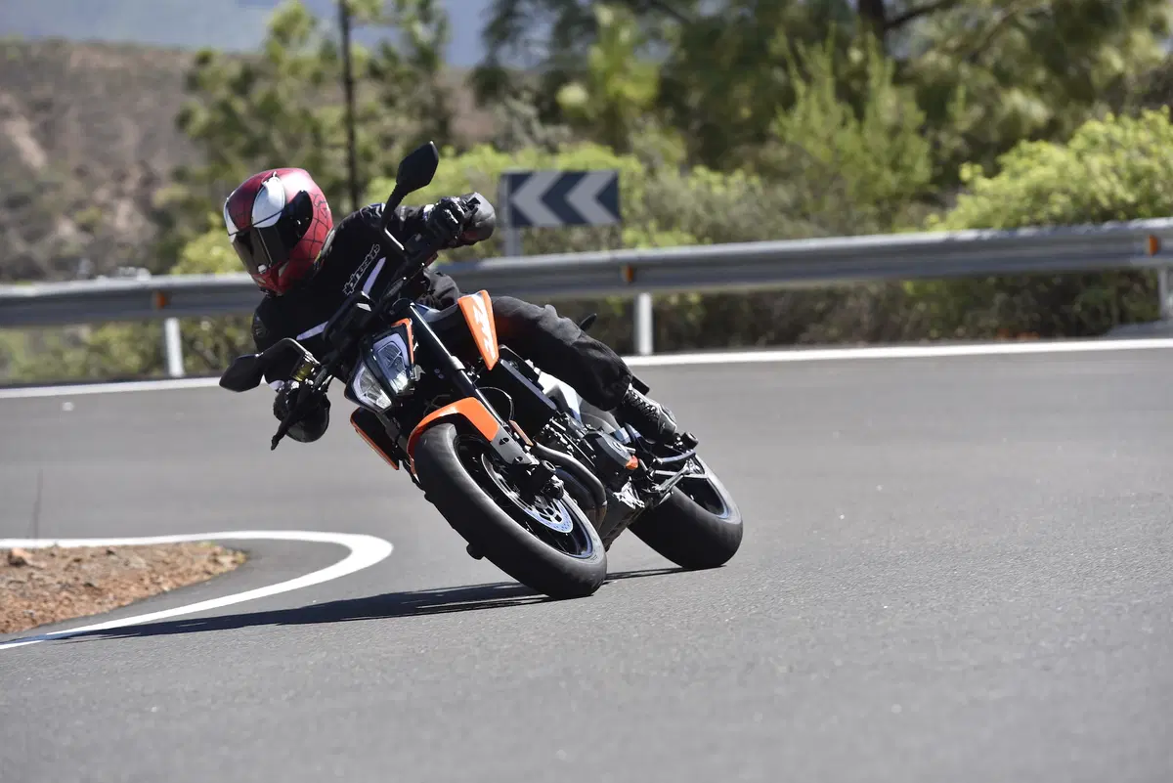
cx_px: 586
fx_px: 5215
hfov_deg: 12.8
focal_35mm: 160
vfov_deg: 8.6
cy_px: 392
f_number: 5
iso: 100
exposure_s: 1/500
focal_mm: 160
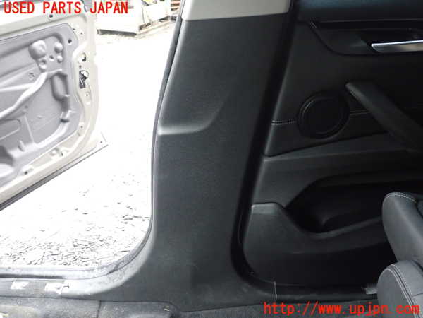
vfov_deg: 46.8
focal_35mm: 30
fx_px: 367
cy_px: 159
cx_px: 212
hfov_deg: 60.0
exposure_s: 1/30
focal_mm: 5.4
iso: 500
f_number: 2.3
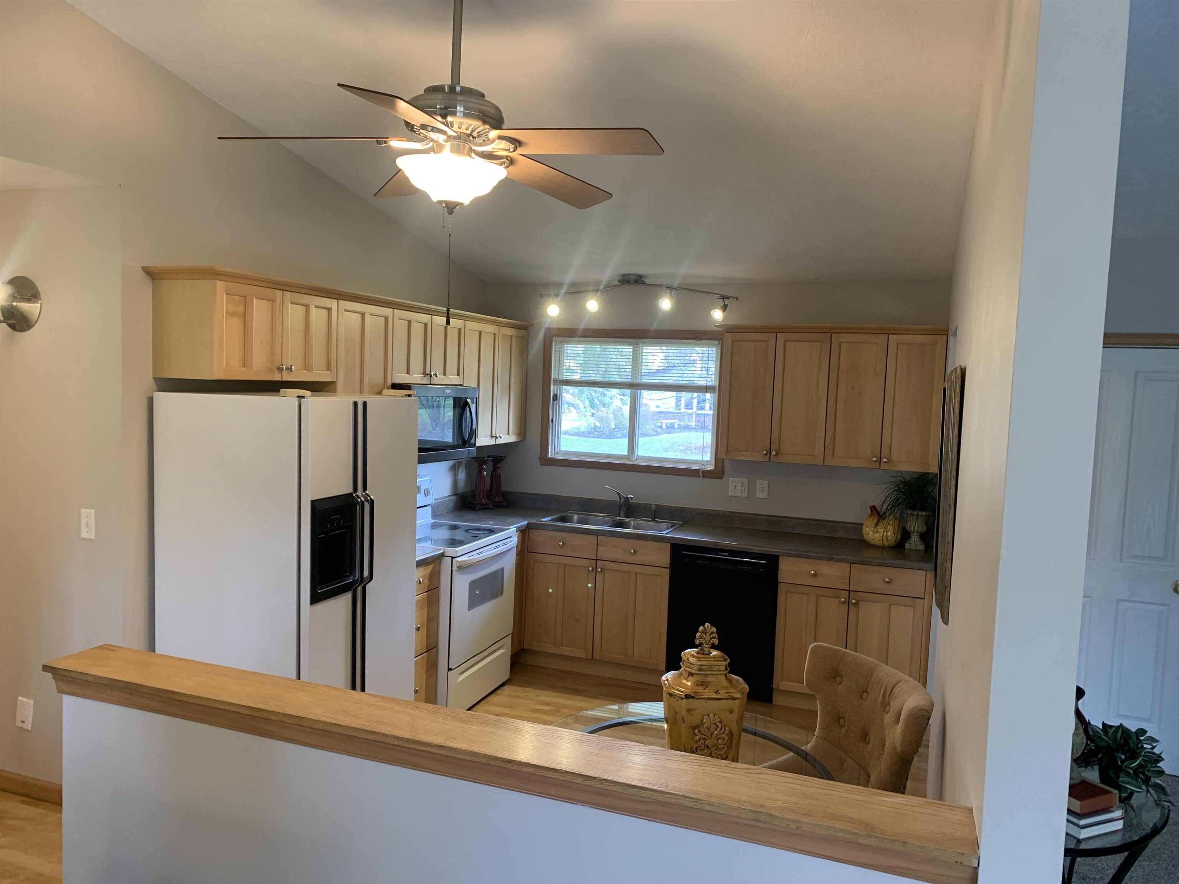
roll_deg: -1.6
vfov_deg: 53.1
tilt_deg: -5.1
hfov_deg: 67.3
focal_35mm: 26
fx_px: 886
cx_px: 590
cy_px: 442
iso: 125
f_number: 1.8
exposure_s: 1/60
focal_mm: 4.25
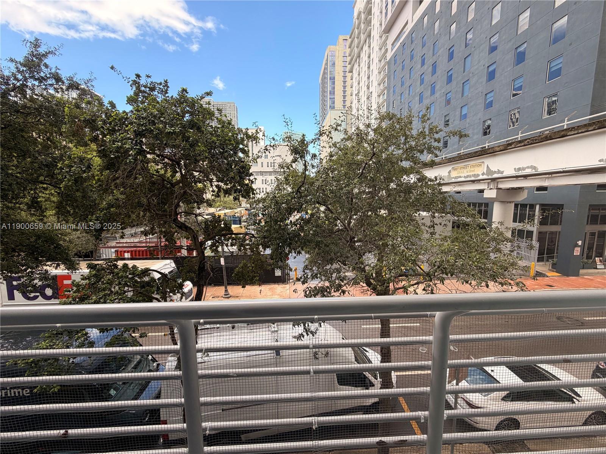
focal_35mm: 14
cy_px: 227
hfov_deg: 102.1
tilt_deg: -7.2
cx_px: 303
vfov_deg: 85.7
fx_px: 245
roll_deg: +0.8
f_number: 2.2
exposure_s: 1/246
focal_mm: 2.22
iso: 40
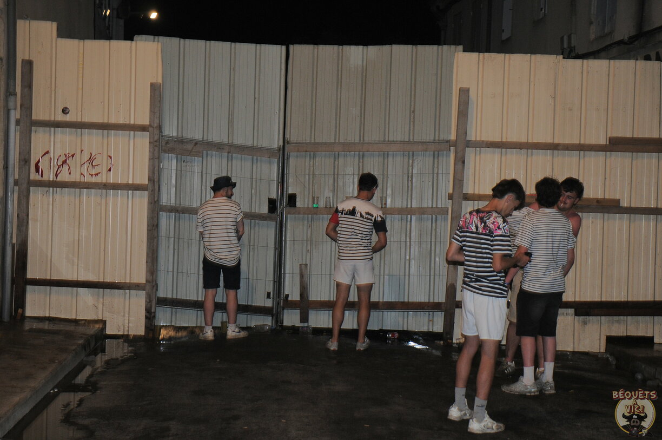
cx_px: 331
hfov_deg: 30.5
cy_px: 220
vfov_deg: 20.6
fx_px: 1212
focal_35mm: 66
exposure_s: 1/60
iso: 500
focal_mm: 44
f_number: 4
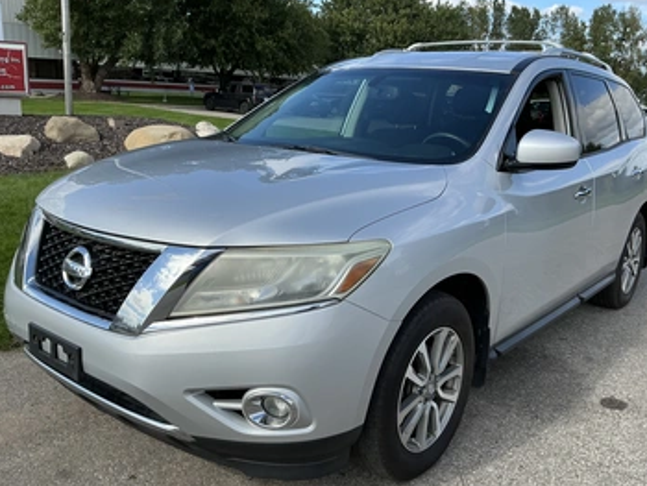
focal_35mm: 32
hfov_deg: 56.7
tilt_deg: -11.9
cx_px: 349
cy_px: 266
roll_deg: -2.0
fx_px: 599
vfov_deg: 44.2
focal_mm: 3
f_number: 1.8
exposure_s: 1/1279
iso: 25
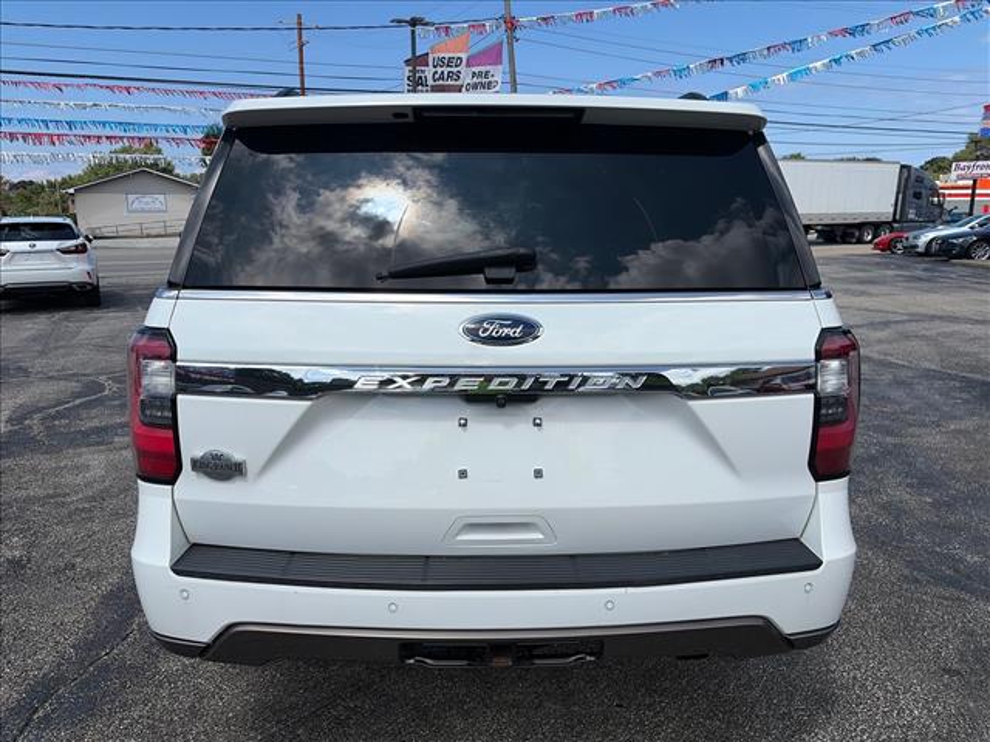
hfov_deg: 67.3
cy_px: 371
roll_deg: +2.0
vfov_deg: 53.1
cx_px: 495
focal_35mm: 26
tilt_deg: -12.3
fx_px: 744
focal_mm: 5.96
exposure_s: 1/5814
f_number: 1.6
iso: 50
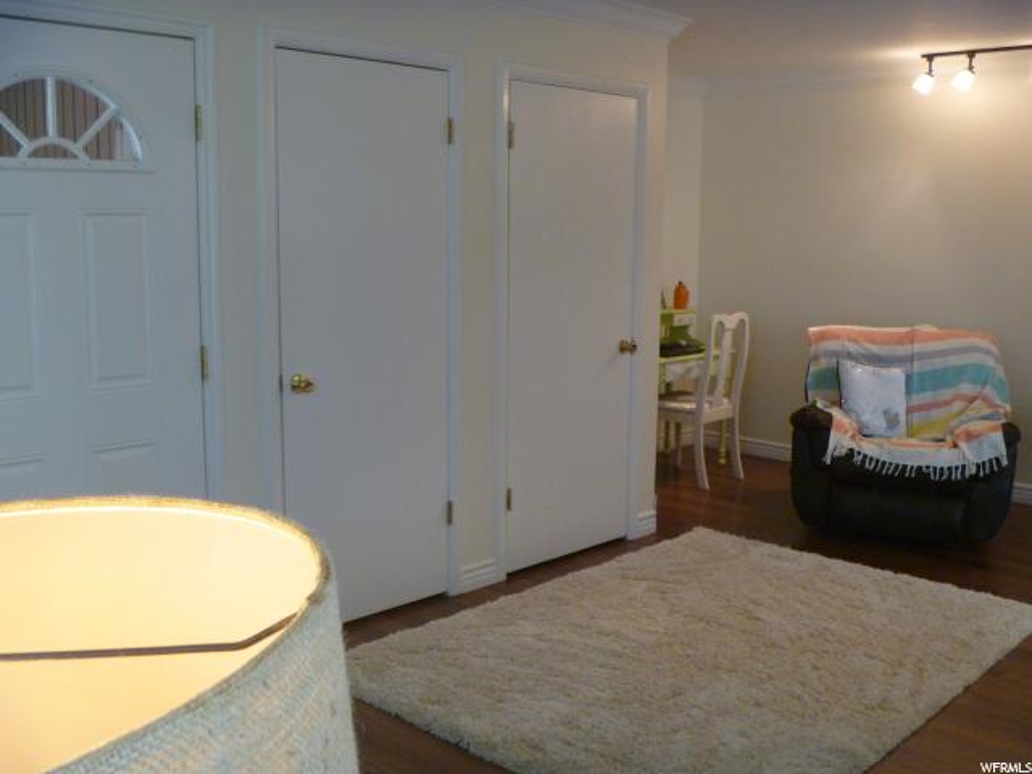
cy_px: 387
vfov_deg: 40.7
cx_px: 516
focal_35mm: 35
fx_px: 1043
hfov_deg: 52.6
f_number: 3.5
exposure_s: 1/30
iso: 320
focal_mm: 6.3
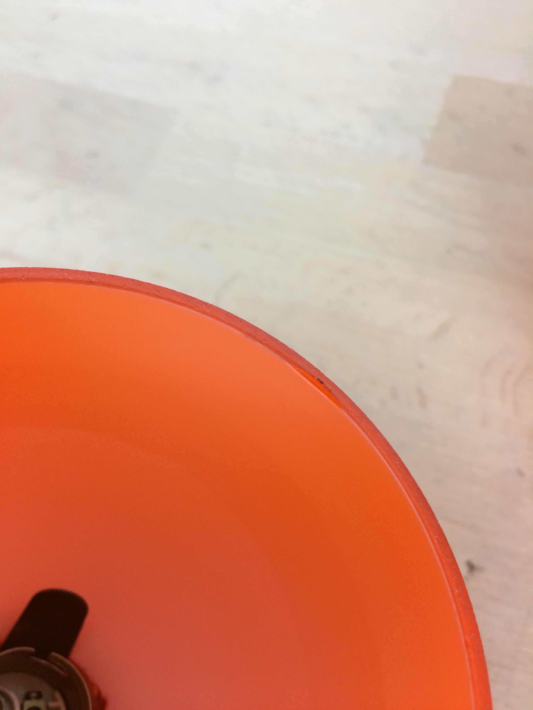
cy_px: 355
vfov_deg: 61.7
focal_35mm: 29
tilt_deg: -67.3
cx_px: 266
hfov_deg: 48.2
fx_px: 595
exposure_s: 1/33
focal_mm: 4.15
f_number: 2.2
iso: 64
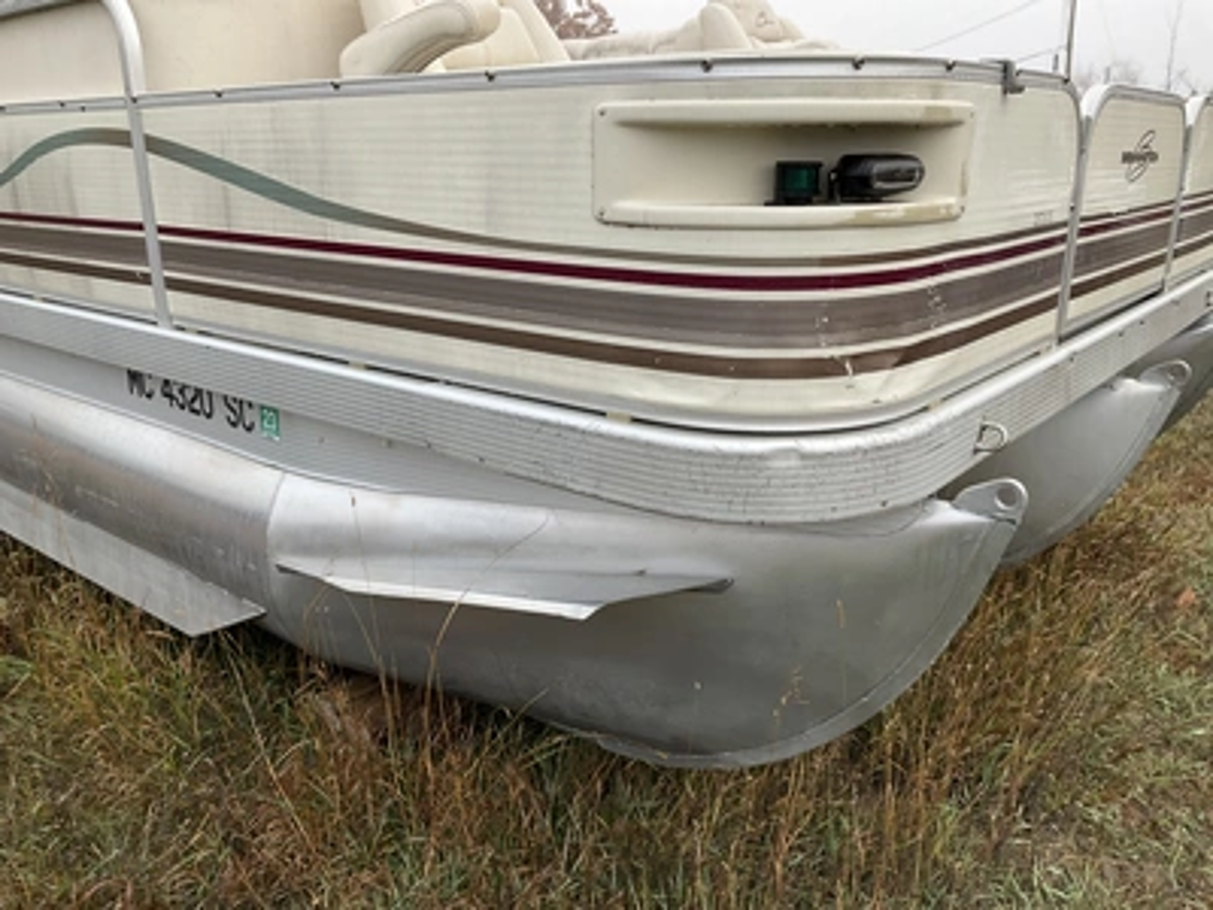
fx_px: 1016
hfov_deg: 61.7
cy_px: 455
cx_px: 606
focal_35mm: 29
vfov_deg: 48.2
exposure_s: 1/122
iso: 25
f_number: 1.8
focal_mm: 3
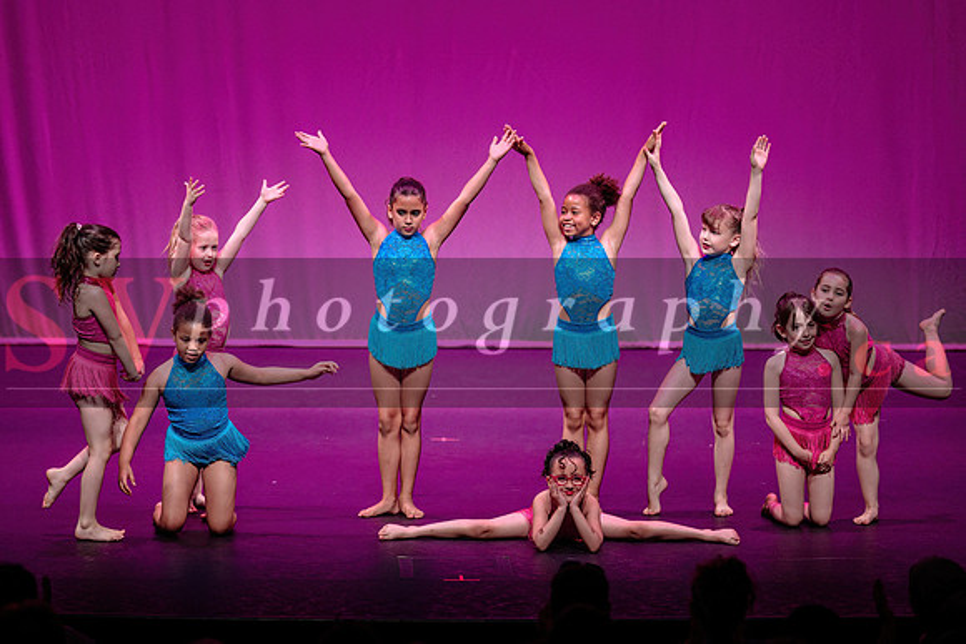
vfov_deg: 9.7
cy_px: 270
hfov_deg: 14.4
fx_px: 3815
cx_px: 472
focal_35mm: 142
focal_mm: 120
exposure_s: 1/250
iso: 1250
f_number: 2.8
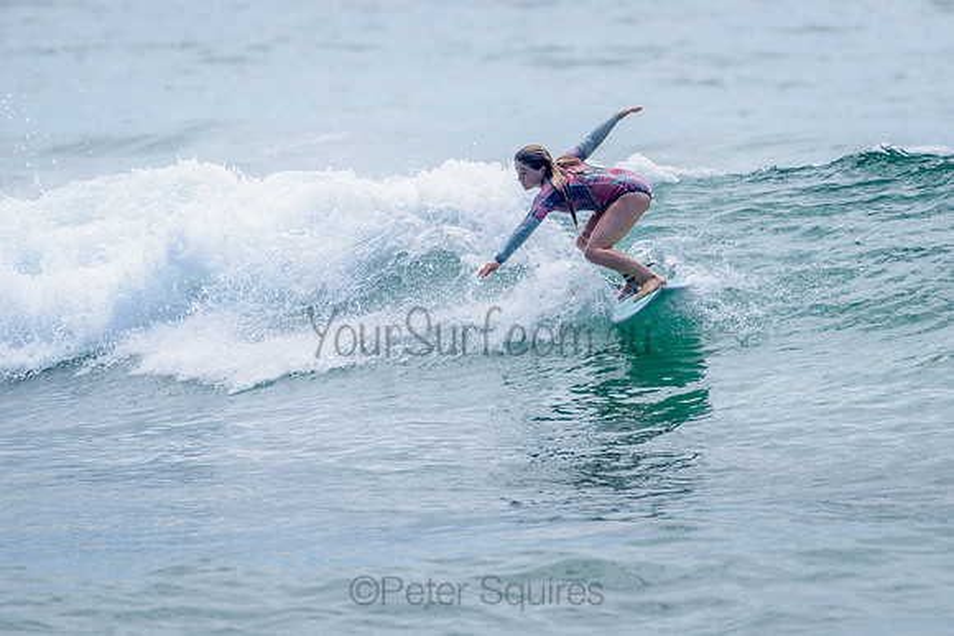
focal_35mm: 613
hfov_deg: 3.4
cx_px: 585
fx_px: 16250
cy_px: 301
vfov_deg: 2.2
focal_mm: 500
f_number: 5.6
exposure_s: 1/2000
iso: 250
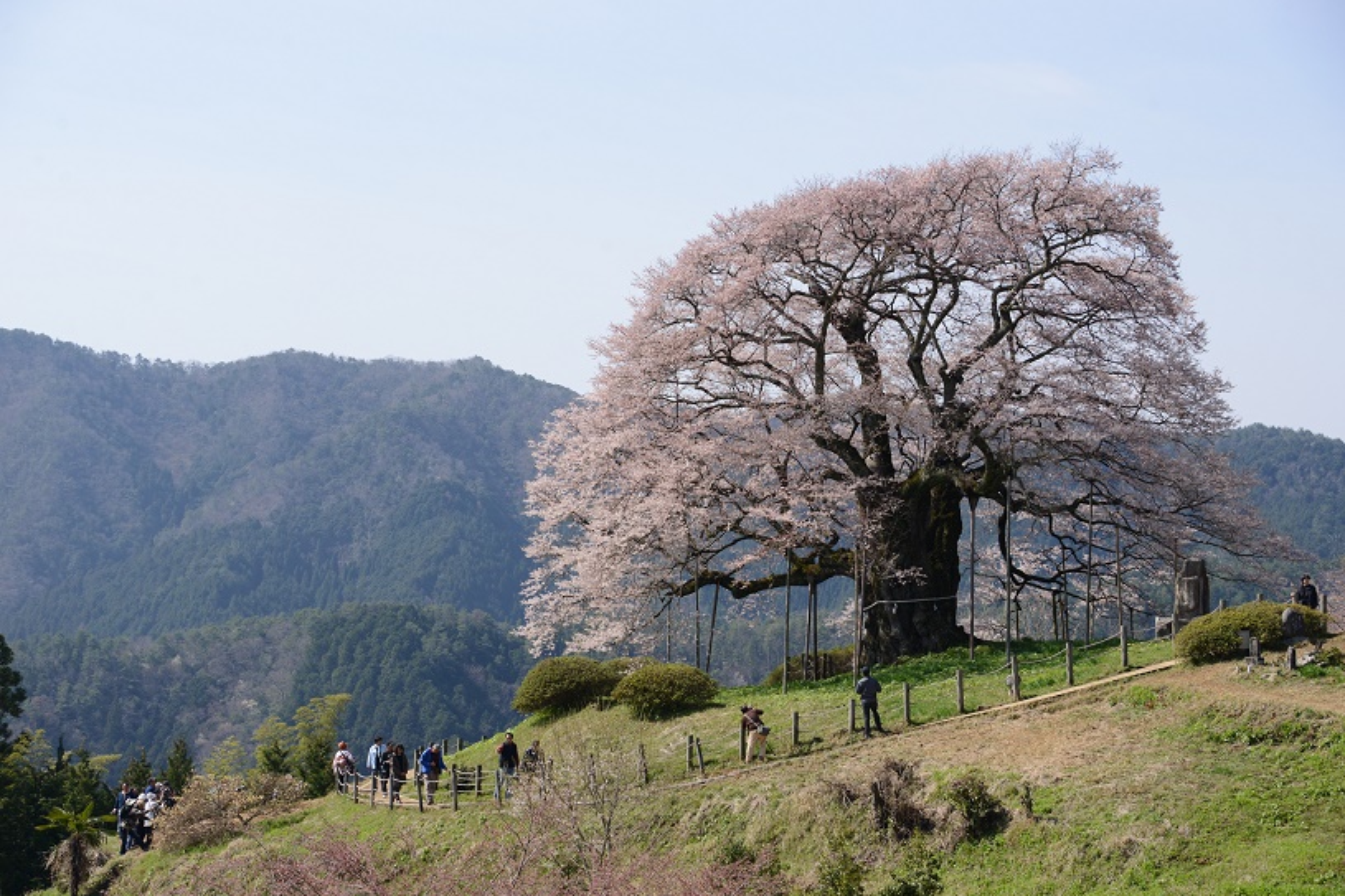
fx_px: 3175
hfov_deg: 23.9
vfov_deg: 16.1
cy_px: 448
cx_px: 672
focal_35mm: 85
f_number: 6.3
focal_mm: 85
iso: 320
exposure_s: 1/1000
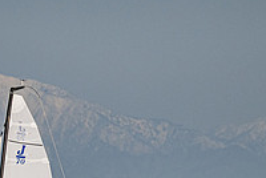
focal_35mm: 1253
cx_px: -2
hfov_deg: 1.6
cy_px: 337
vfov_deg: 1.1
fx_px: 9272
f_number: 5.3
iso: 320
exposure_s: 1/3200
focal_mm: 310
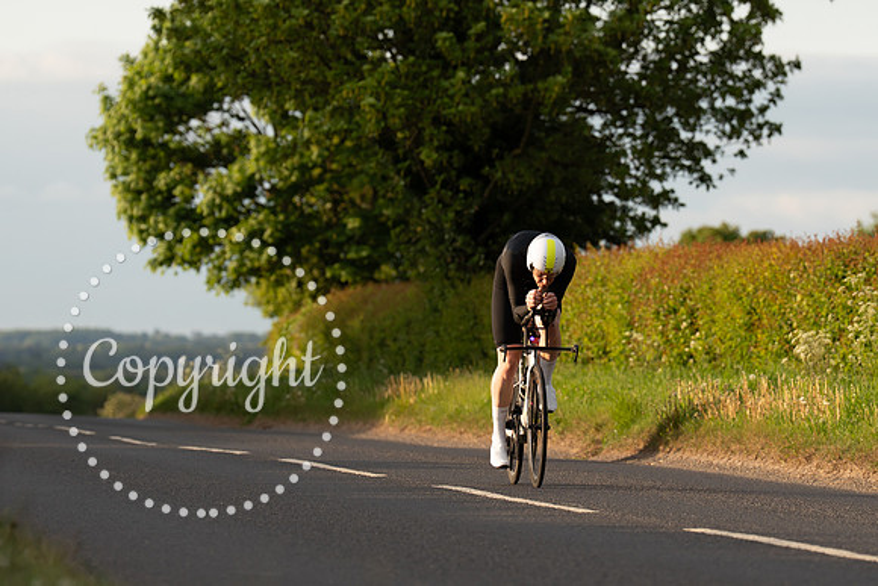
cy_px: 319
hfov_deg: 8.2
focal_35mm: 251
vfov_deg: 5.5
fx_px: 6128
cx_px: 515
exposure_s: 1/1000
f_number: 4
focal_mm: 167
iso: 320
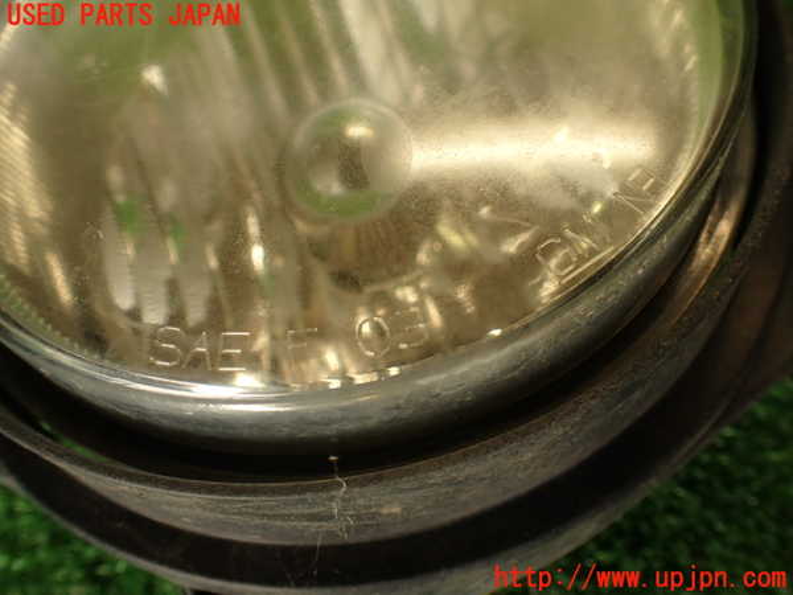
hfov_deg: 60.0
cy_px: 298
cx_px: 396
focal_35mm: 30
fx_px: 687
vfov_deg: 46.8
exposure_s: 1/60
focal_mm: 5.4
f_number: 2.3
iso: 100
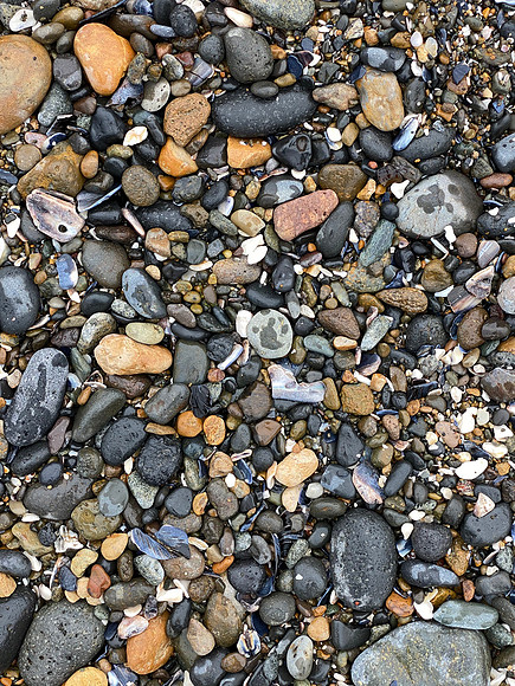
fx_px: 1032
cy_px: 343
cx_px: 258
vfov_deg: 36.8
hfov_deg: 28.0
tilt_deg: -79.1
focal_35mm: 52
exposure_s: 1/265
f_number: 2
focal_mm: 6
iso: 20
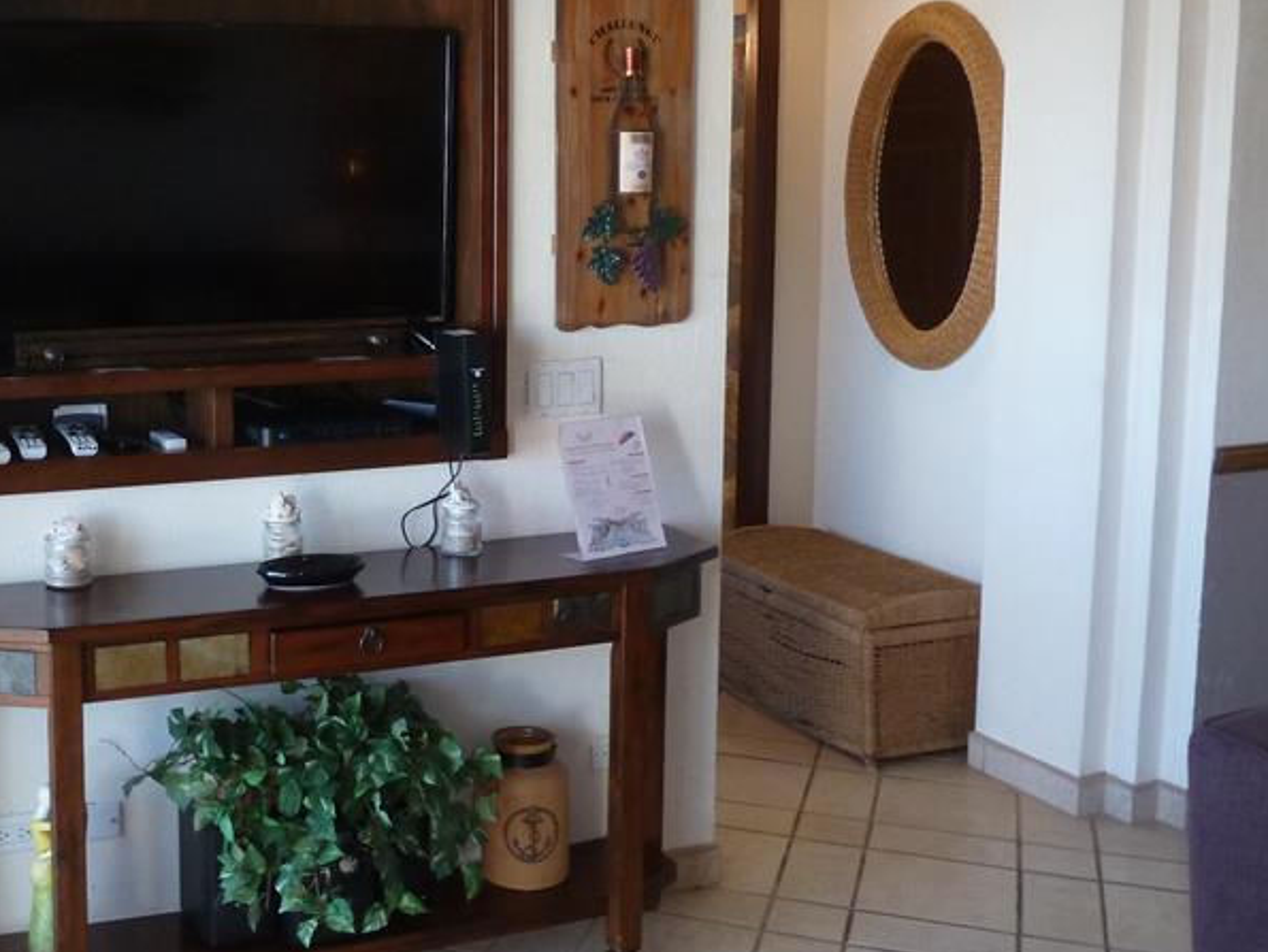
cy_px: 422
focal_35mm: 43
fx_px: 1576
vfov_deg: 33.6
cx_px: 286
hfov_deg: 42.2
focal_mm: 4.1
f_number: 3.3
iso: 125
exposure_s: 1/30
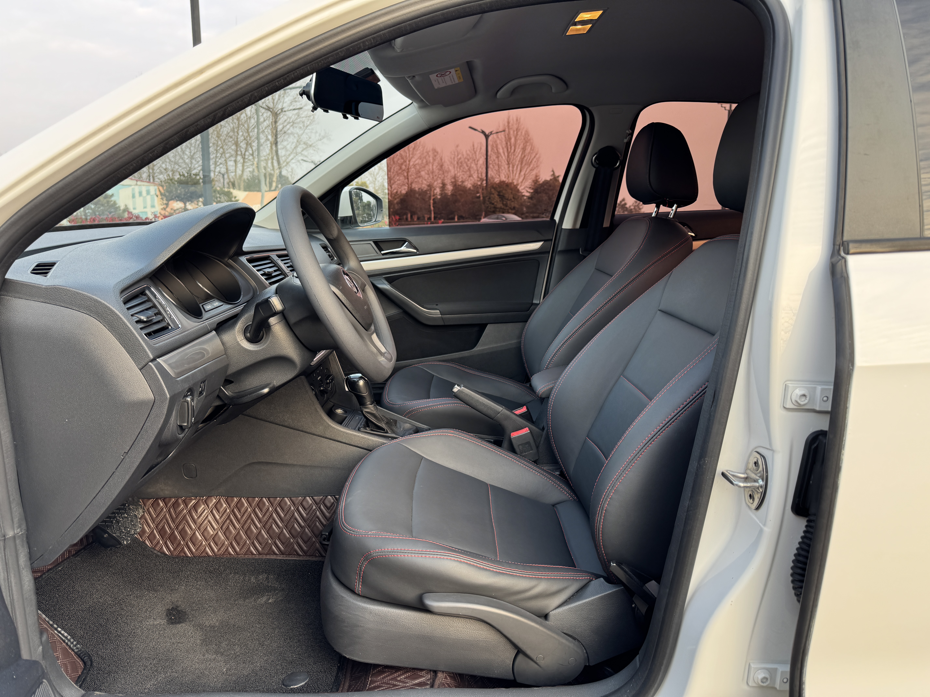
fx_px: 645
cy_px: 348
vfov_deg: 56.8
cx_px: 465
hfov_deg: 71.6
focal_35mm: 24
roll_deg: +0.1
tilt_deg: -11.9
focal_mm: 6.76
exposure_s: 1/144
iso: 64
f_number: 1.78
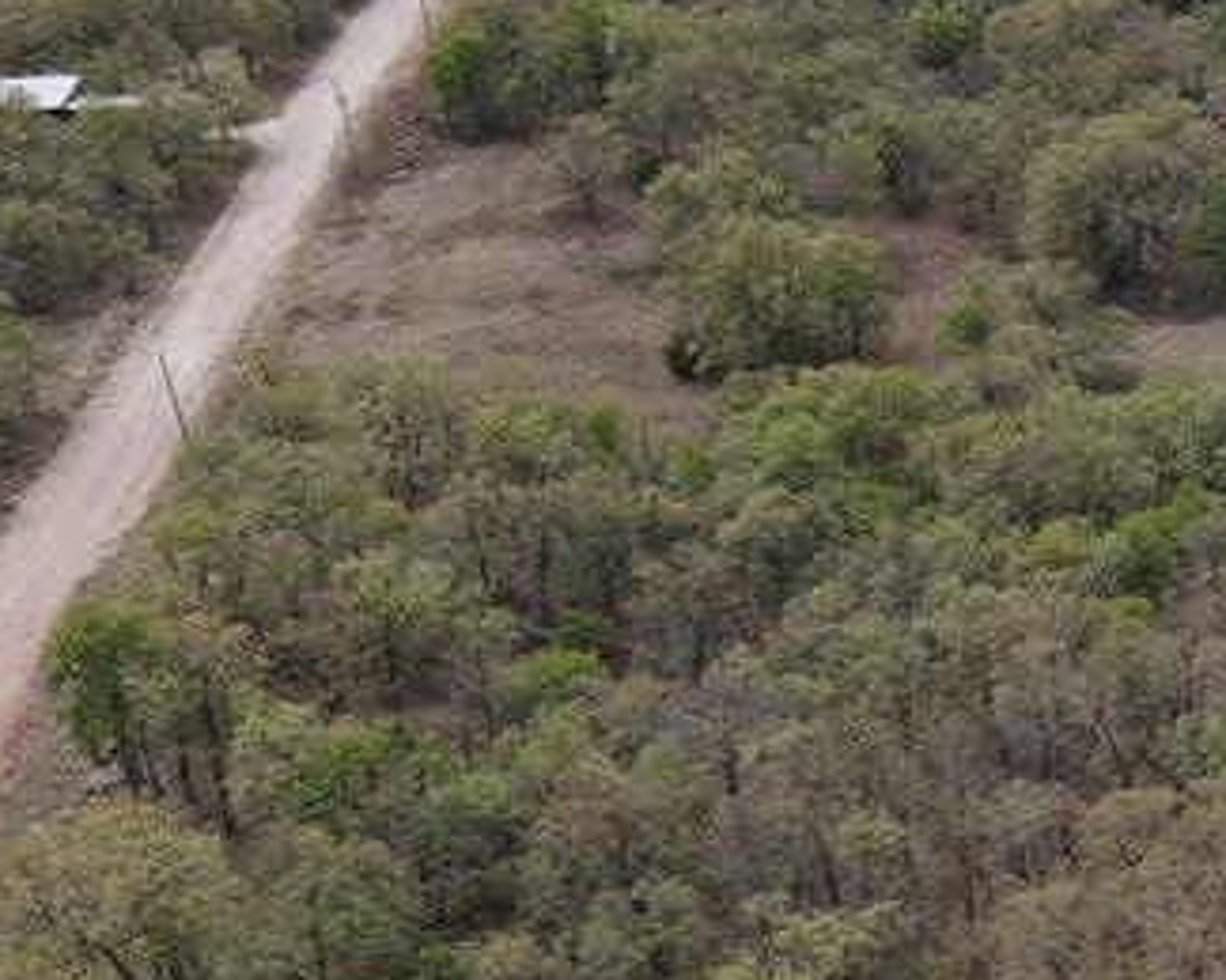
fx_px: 2684
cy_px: 1203
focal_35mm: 74
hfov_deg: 23.8
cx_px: 1419
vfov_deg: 19.4
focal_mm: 4.5
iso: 100
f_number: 2.8
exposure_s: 1/640
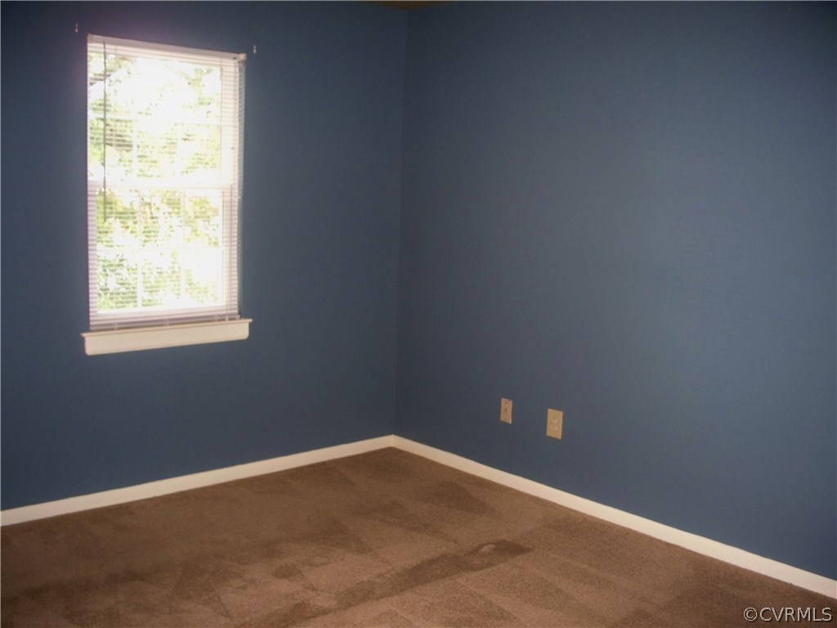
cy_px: 314
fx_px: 846
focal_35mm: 35
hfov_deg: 52.6
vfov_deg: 40.7
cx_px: 418
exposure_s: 1/30
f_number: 2.8
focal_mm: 7.54
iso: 250
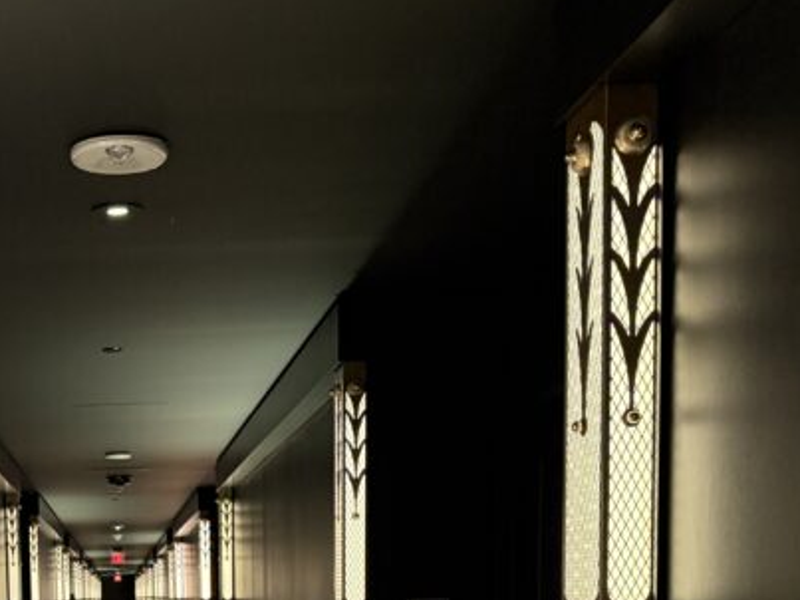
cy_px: 741
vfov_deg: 22.0
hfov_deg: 30.4
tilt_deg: -5.9
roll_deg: +1.6
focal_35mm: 61
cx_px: 89
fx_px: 1409
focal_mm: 6.76
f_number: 1.78
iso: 640
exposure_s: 1/40
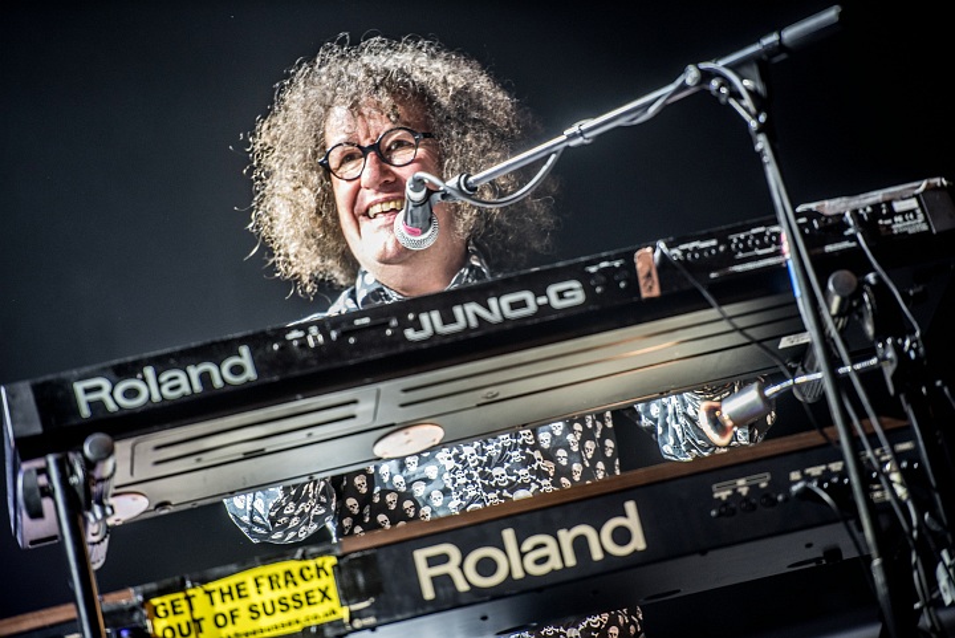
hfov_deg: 10.3
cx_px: 478
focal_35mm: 200
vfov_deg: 6.9
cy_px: 319
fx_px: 5309
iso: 640
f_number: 2.8
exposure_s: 1/100
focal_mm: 200
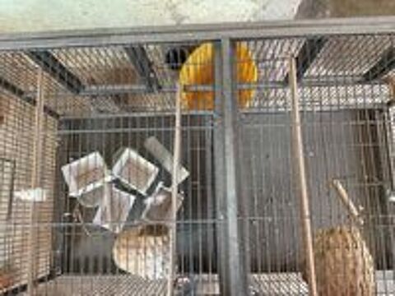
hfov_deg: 61.7
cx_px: 198
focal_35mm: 29
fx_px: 331
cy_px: 148
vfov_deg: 48.2
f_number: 1.8
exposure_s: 1/60
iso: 125
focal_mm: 3
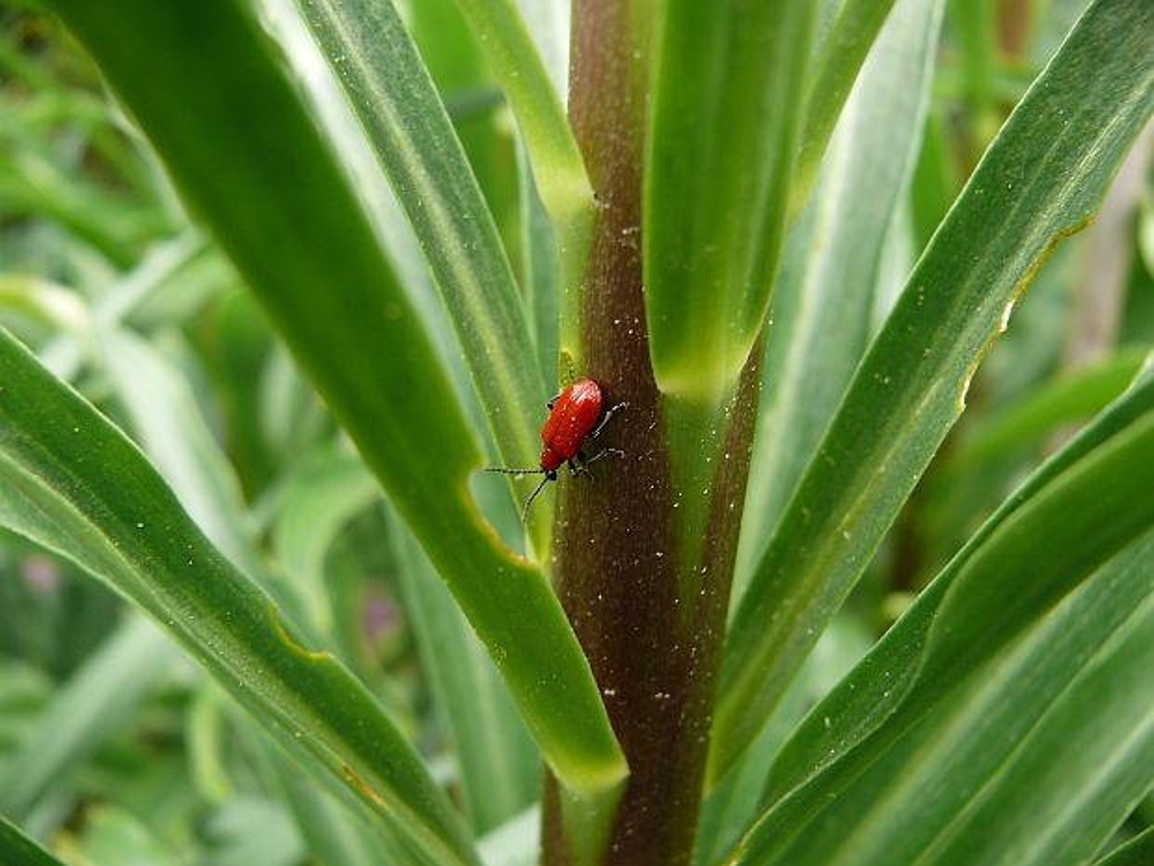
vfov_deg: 40.7
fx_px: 1167
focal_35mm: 35
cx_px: 577
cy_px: 433
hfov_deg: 52.6
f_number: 2.8
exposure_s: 1/100
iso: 100
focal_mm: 7.4
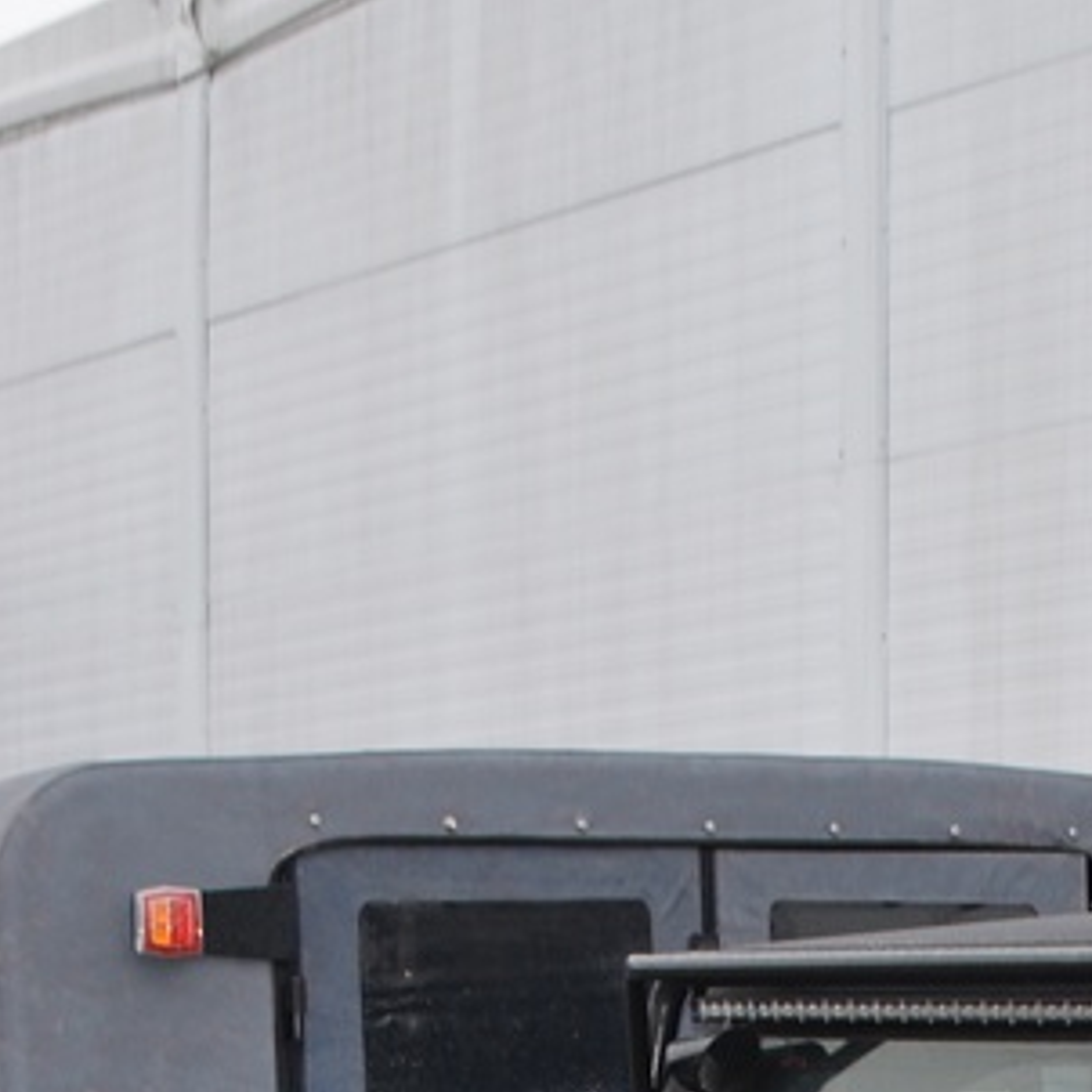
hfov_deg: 12.1
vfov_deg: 12.0
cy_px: 1631
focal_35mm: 139
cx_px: 1486
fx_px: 4961
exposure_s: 1/125
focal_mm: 22
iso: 200
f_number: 3.8
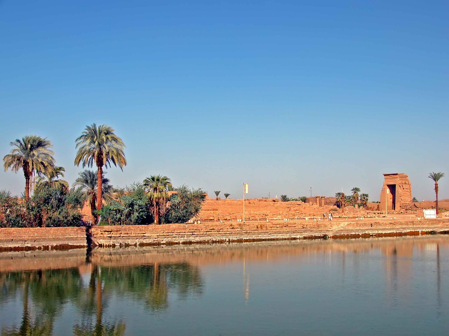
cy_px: 168
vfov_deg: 31.5
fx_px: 597
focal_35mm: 46
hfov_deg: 41.2
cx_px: 224
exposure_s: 1/252
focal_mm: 11.6
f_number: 5.9
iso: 100
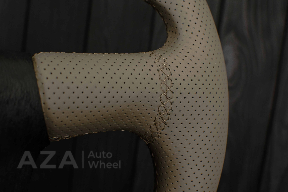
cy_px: 96
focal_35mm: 52
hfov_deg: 37.8
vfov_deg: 25.8
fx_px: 420
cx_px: 144
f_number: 6.3
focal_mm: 35
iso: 500
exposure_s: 1/125
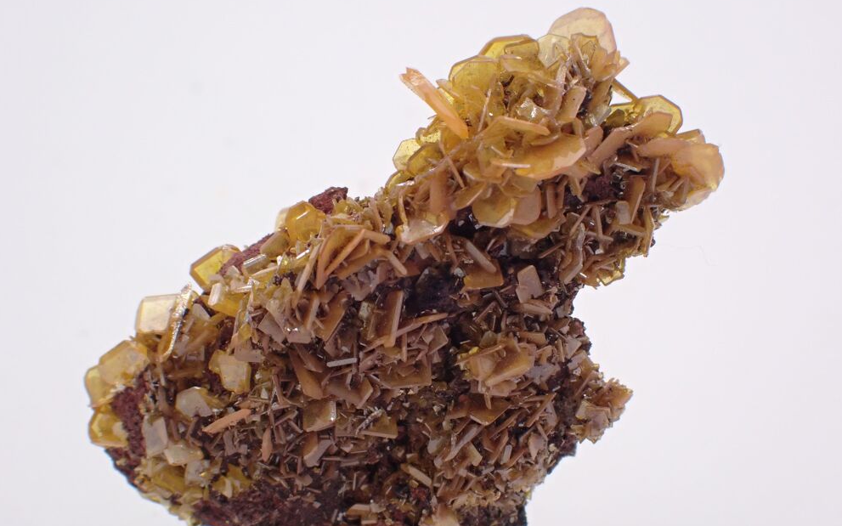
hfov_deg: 19.5
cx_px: 422
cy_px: 306
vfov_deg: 12.2
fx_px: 2455
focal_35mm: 107
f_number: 6.3
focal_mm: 18
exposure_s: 1/400
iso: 250
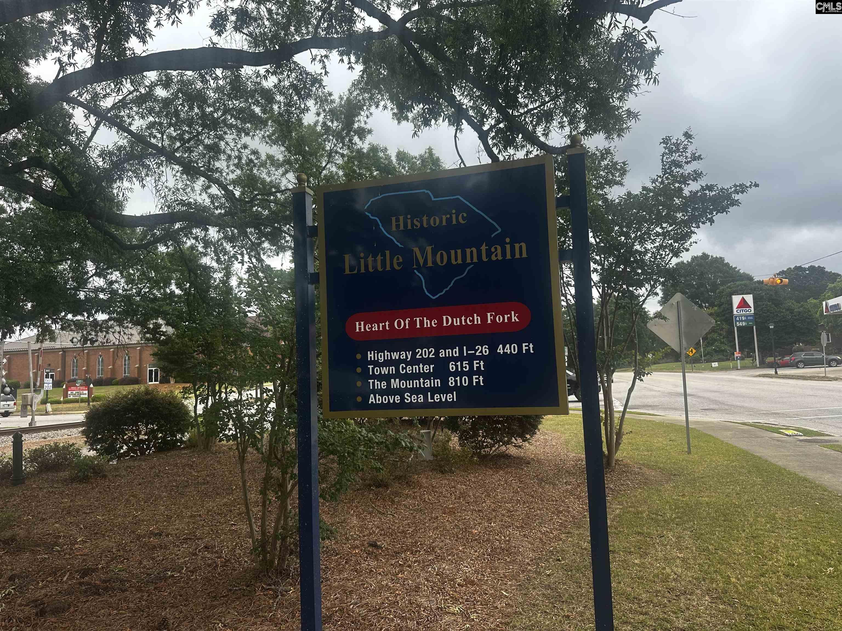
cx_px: 421
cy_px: 316
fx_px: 584
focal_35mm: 24
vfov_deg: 56.8
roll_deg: +2.4
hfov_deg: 71.6
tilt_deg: +5.7
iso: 80
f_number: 1.78
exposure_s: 1/989
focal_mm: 6.86
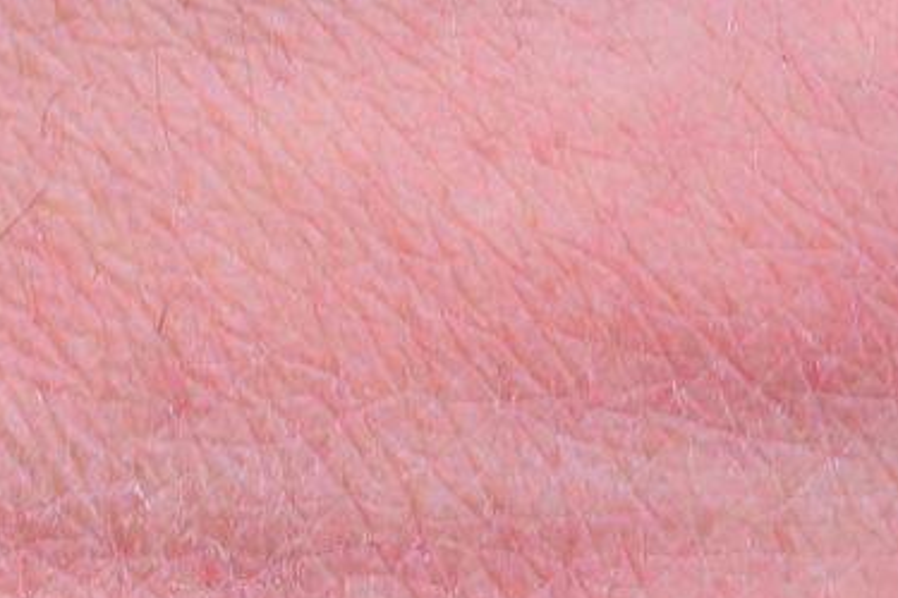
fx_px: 7982
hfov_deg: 6.2
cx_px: -1152
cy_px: 480
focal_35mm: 320
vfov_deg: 4.3
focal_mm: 60
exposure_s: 1/100
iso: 1250
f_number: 9
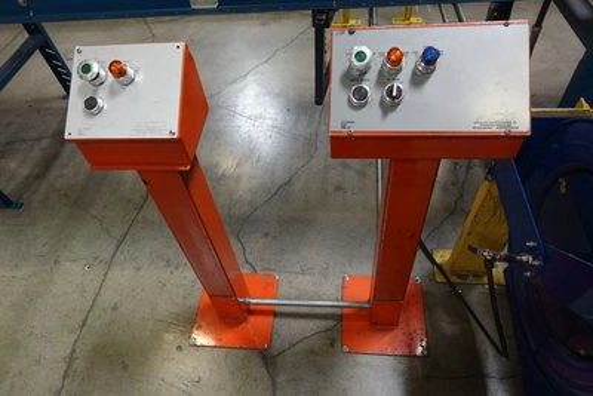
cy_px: 198
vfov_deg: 53.2
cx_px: 296
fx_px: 395
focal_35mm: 24
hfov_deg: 73.7
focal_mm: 8.8
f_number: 1.8
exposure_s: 1/250
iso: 1000
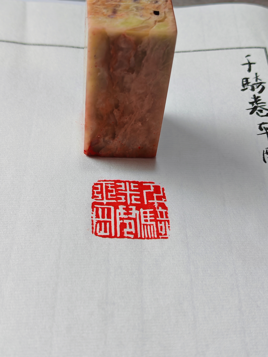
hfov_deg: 27.0
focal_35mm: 54
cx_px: 134
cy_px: 178
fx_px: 557
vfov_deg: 35.5
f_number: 1.95
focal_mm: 5.52
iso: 125
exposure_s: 1/100
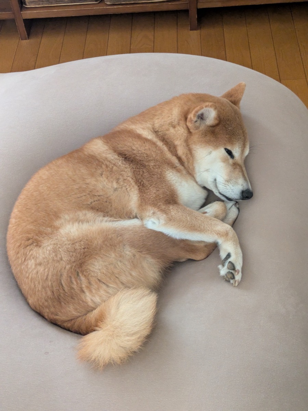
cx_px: 154
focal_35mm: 51
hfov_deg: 28.6
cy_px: 206
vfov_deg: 37.5
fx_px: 605
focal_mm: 5.43
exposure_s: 1/25
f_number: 1.89
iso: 854
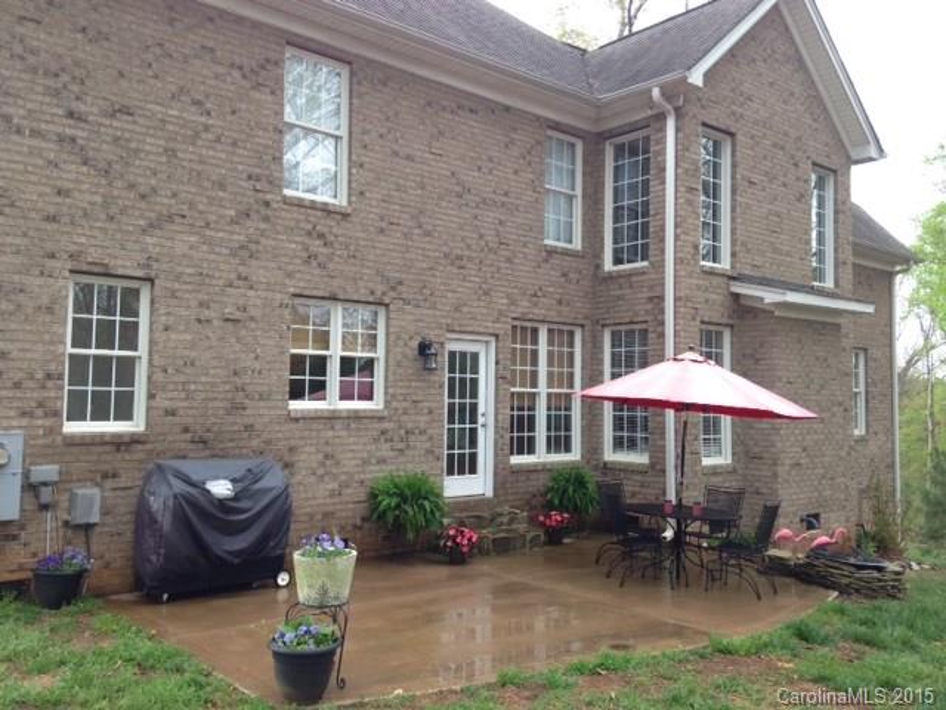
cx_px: 473
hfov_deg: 55.4
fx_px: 902
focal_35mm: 33
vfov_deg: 42.9
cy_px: 355
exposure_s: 1/120
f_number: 2.4
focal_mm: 4.12
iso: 50
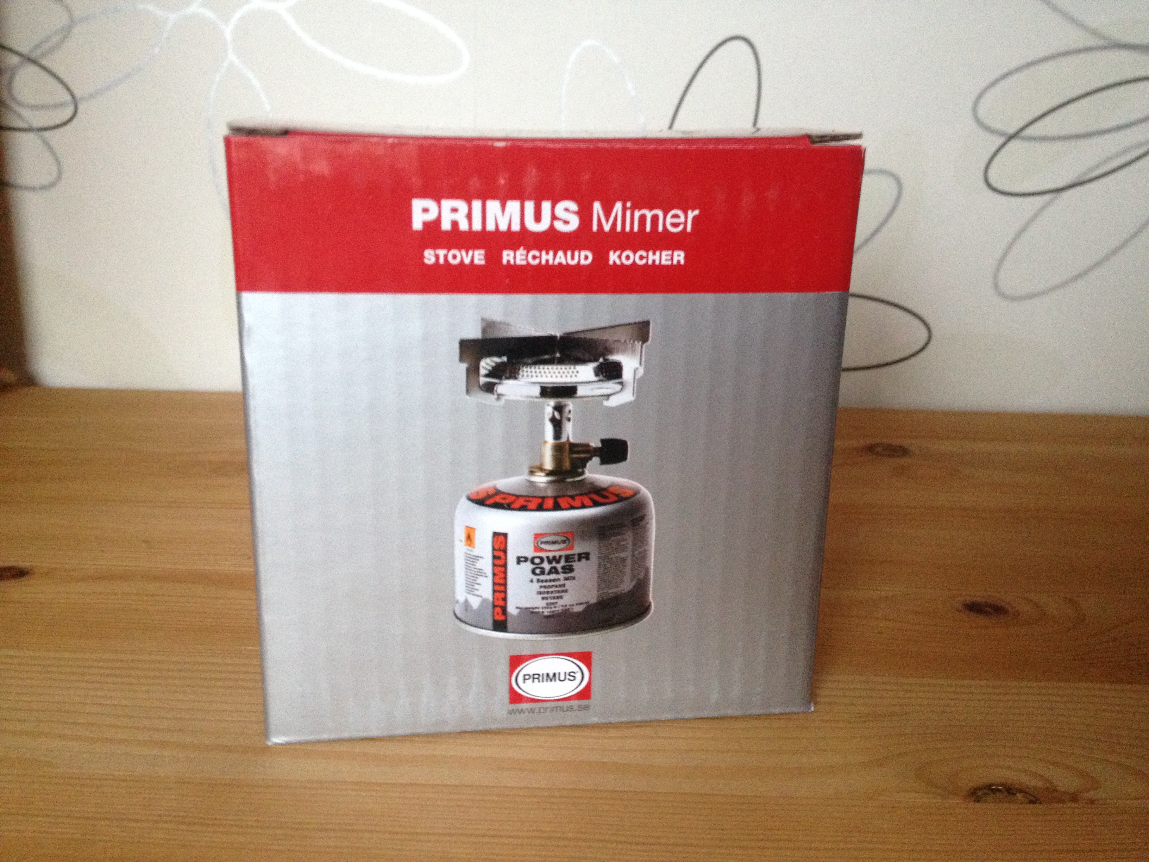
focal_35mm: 35
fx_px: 1162
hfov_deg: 52.6
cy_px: 431
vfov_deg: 40.7
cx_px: 574
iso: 400
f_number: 2.4
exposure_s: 1/15
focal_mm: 4.28
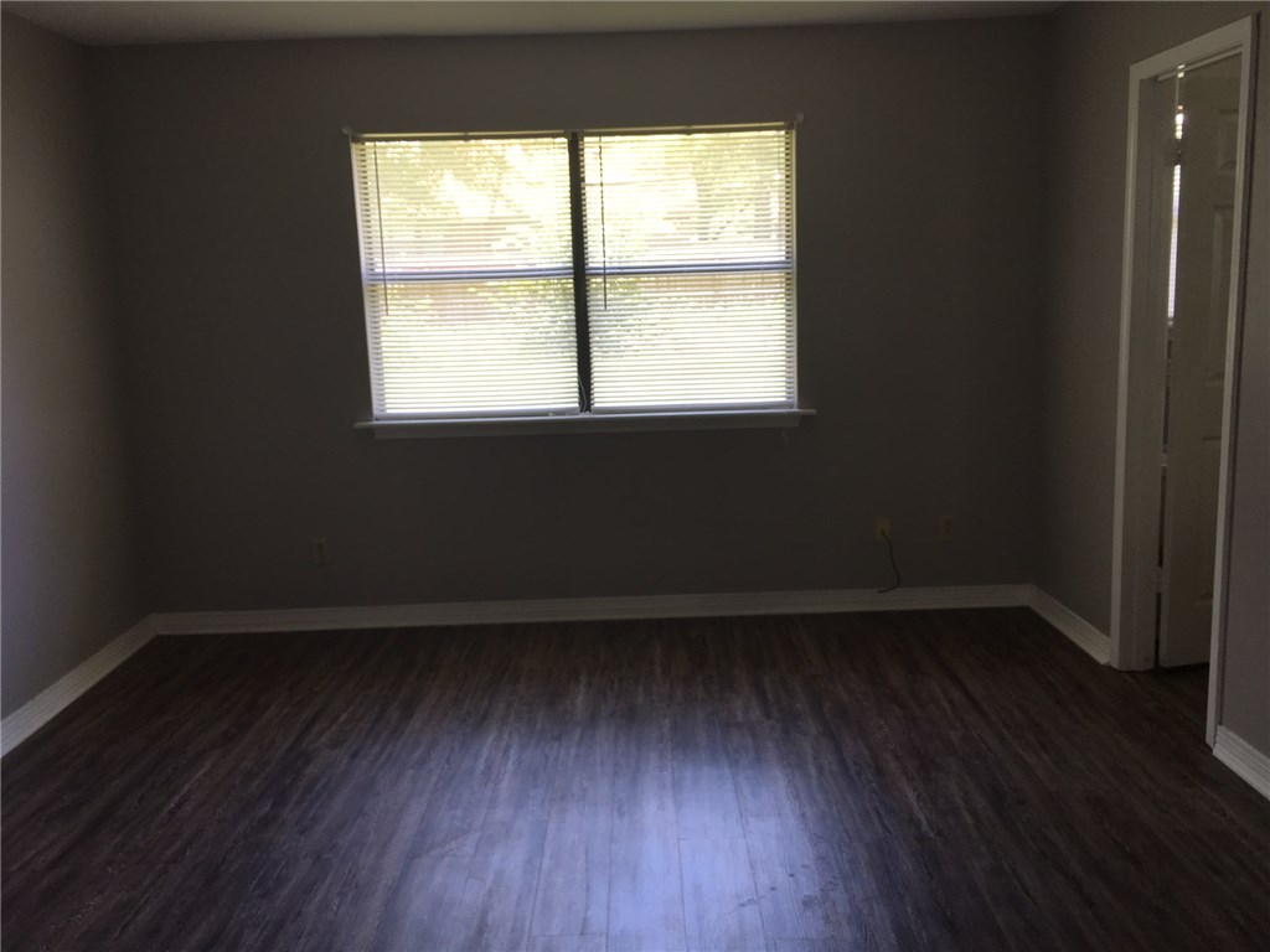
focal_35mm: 29
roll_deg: +1.8
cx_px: 635
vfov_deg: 48.2
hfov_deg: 61.7
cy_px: 476
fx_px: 1064
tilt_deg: -10.0
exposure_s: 1/37
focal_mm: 4.15
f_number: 2.2
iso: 25
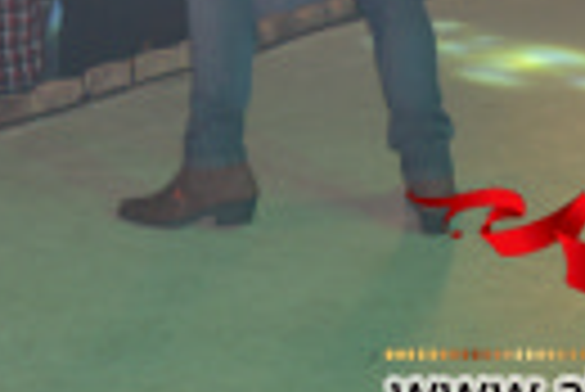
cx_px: -99
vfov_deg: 10.3
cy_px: -259
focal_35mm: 127
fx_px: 2066
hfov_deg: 15.6
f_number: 4
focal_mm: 22
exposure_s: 1/125
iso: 280
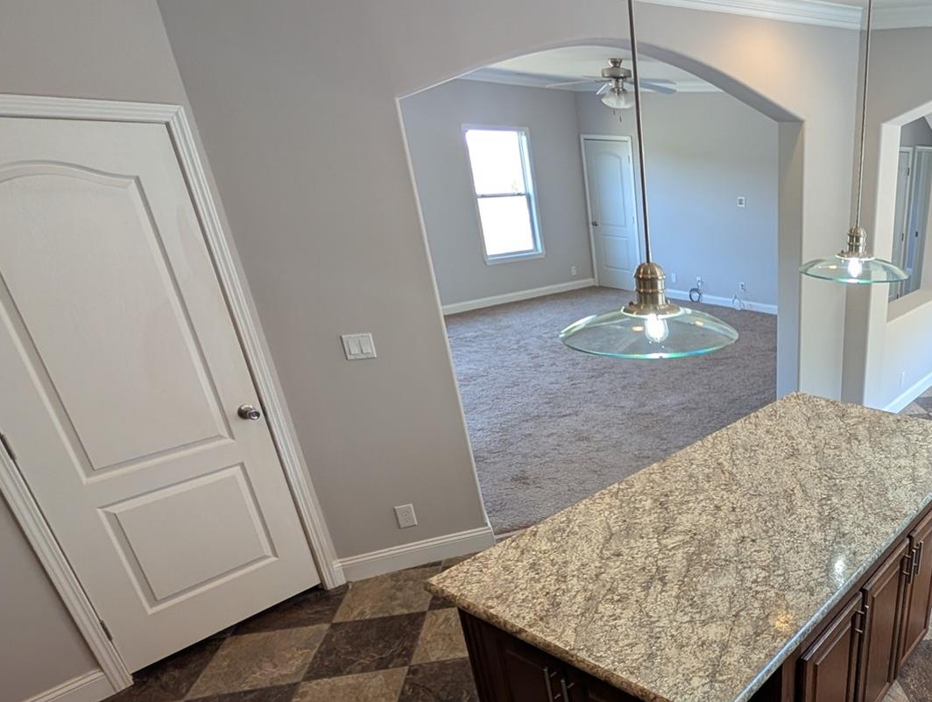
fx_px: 620
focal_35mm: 23
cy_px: 479
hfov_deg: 64.1
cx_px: 802
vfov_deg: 57.5
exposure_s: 1/120
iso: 80
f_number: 1.7
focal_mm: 2.02
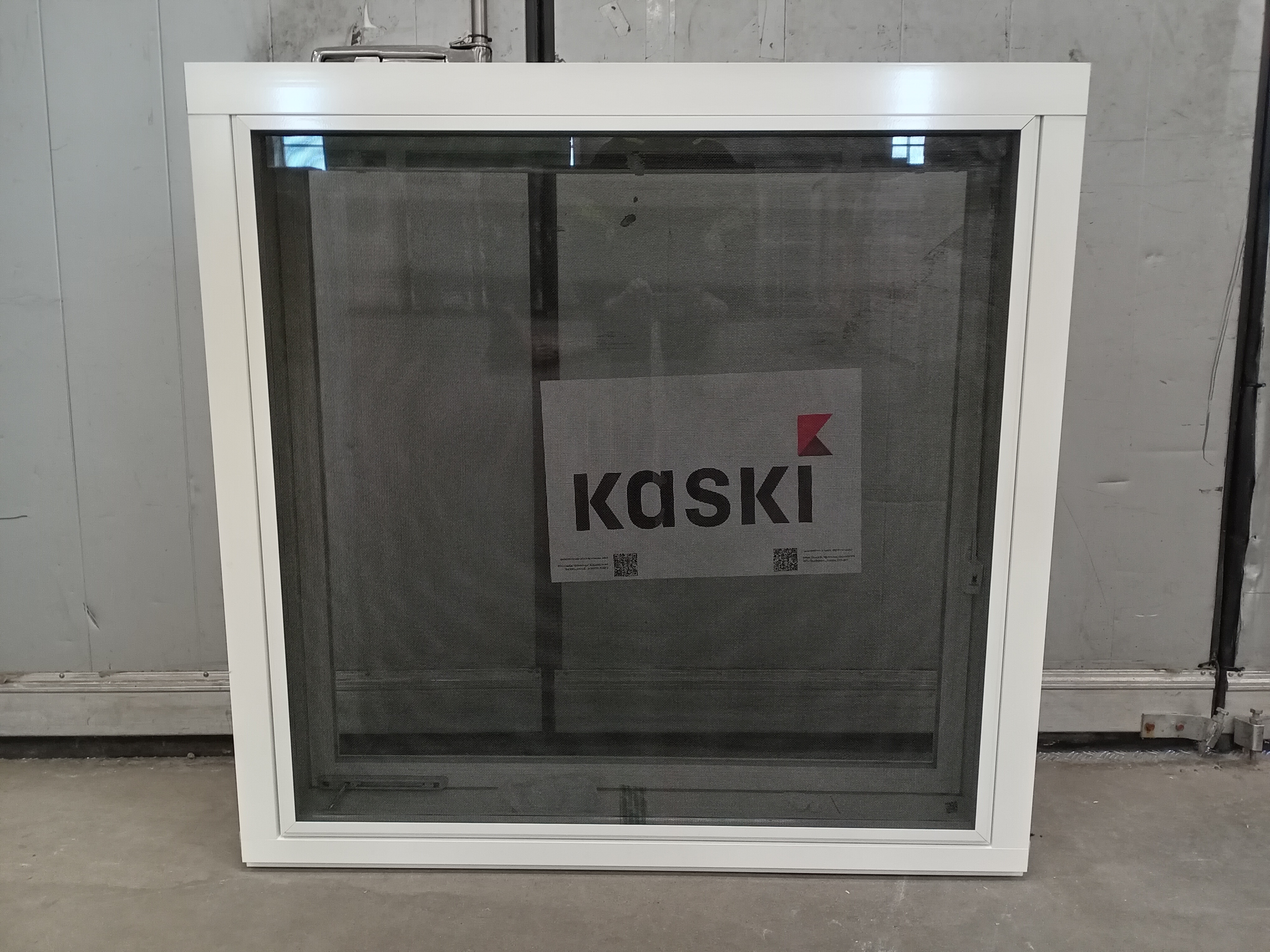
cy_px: 476
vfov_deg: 51.4
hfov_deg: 65.3
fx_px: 991
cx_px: 635
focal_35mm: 27
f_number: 1.8
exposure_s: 1/20
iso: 929
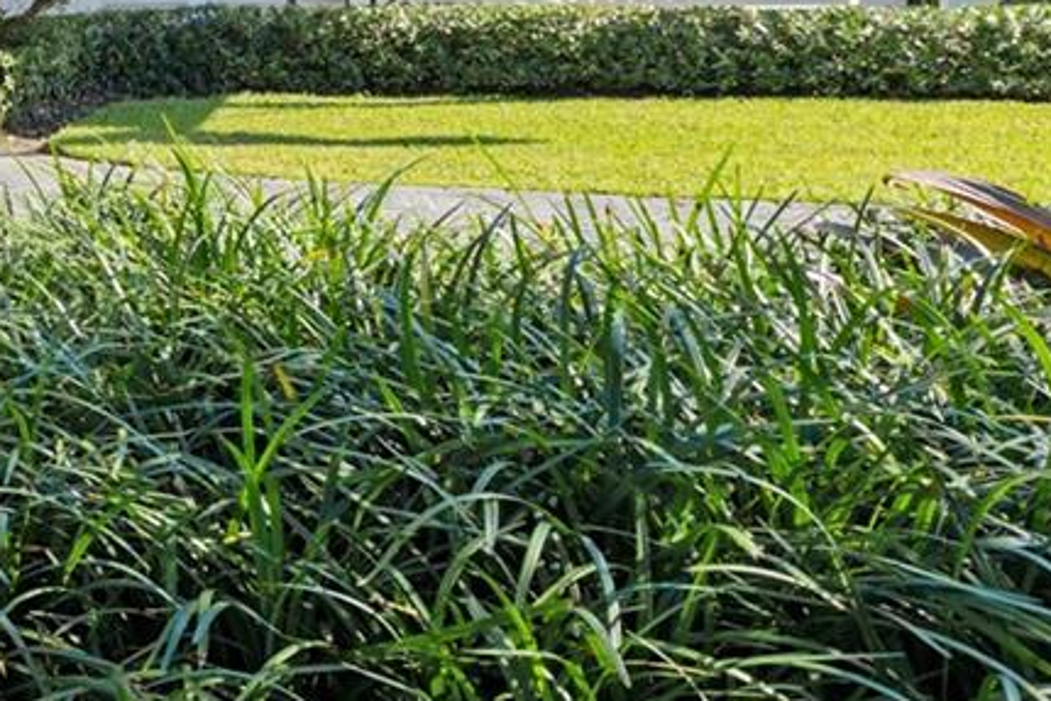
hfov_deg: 25.0
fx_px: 1519
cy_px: -241
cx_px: -655
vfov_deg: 22.8
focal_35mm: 52
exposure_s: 1/30
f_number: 5.6
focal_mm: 14
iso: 50
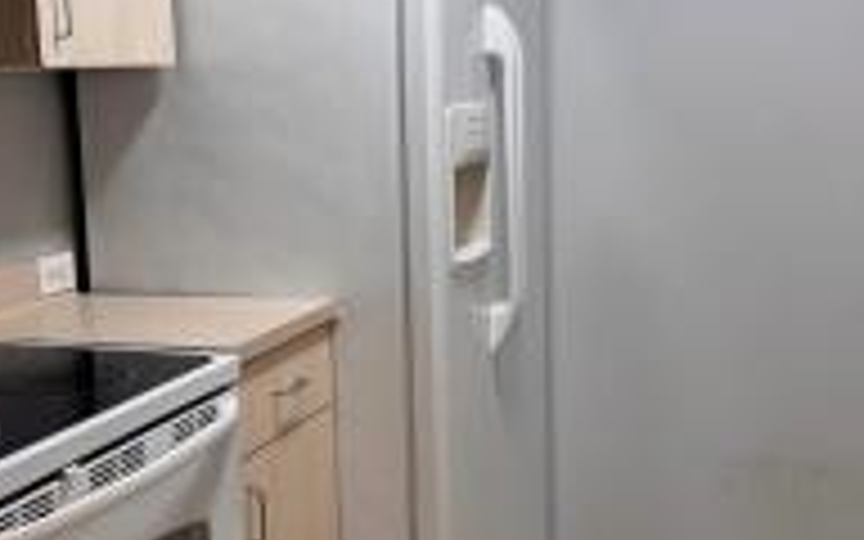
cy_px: 243
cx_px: 252
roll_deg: +2.9
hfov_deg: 37.5
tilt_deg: -9.2
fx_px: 1248
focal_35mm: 53
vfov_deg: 24.4
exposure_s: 1/120
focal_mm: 6.76
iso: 200
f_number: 1.78
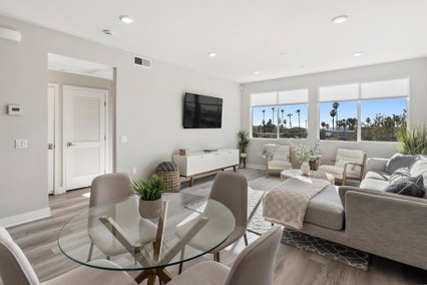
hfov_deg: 90.0
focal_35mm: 18
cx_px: 208
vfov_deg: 67.3
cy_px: 130
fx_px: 213
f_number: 8
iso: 500
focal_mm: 16
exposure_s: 1/80
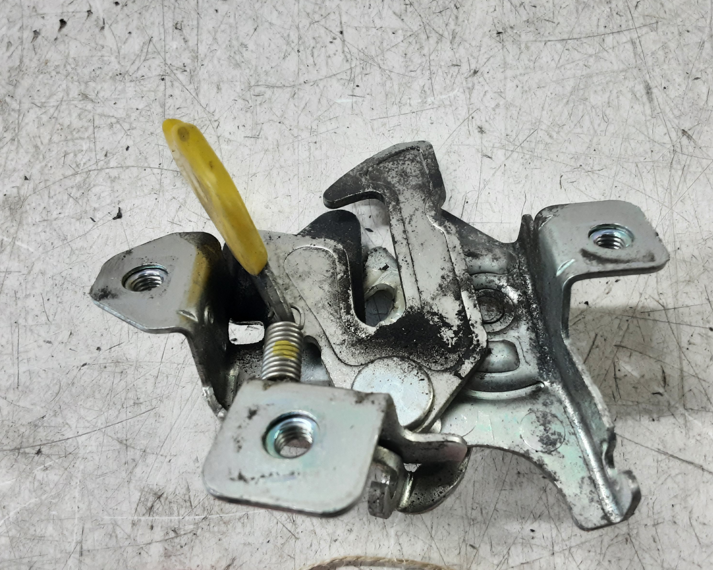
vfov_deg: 50.0
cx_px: 383
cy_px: 280
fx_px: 612
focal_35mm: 29
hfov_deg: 60.4
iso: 125
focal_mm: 2.91
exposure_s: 1/50
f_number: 1.9
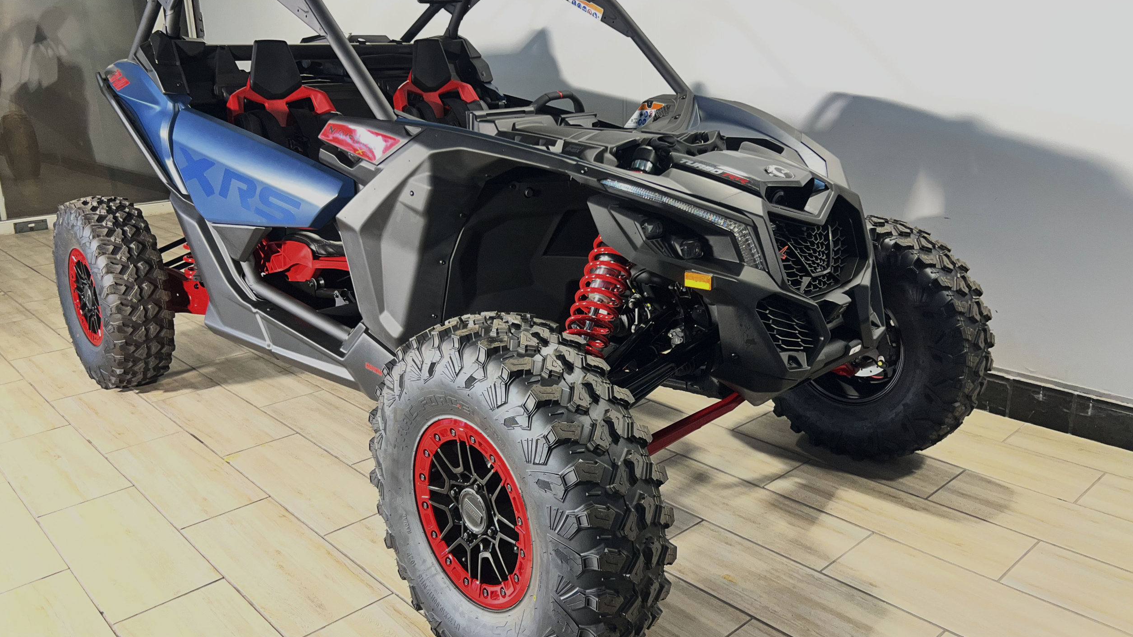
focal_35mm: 29
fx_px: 871
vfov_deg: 40.2
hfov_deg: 66.1
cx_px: 564
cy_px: 300
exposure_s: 1/100
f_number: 1.5
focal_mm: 5.7
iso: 100
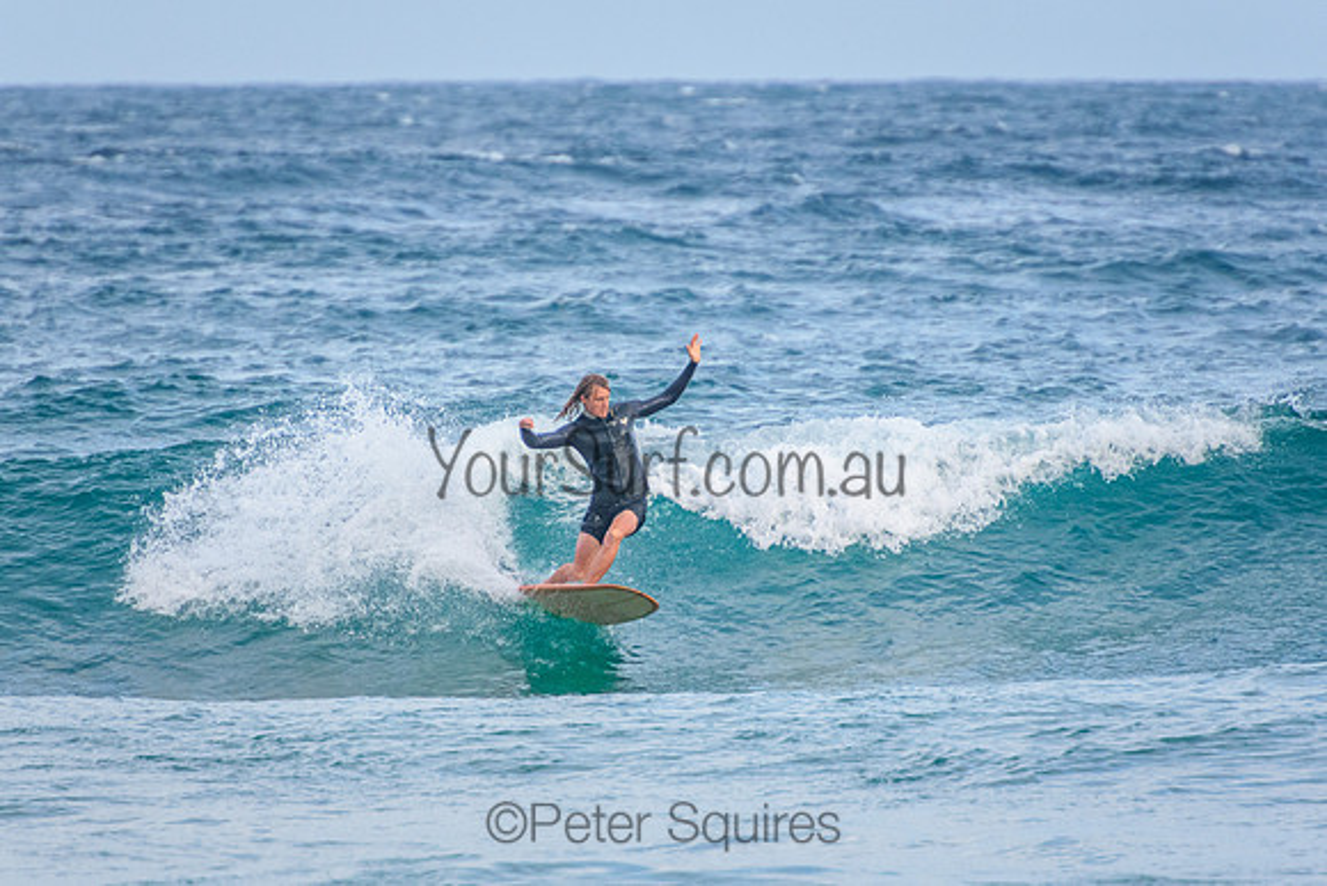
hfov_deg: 3.4
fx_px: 22666
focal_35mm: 615
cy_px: 443
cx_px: 664
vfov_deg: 2.2
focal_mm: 400
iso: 900
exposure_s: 1/1600
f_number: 5.6
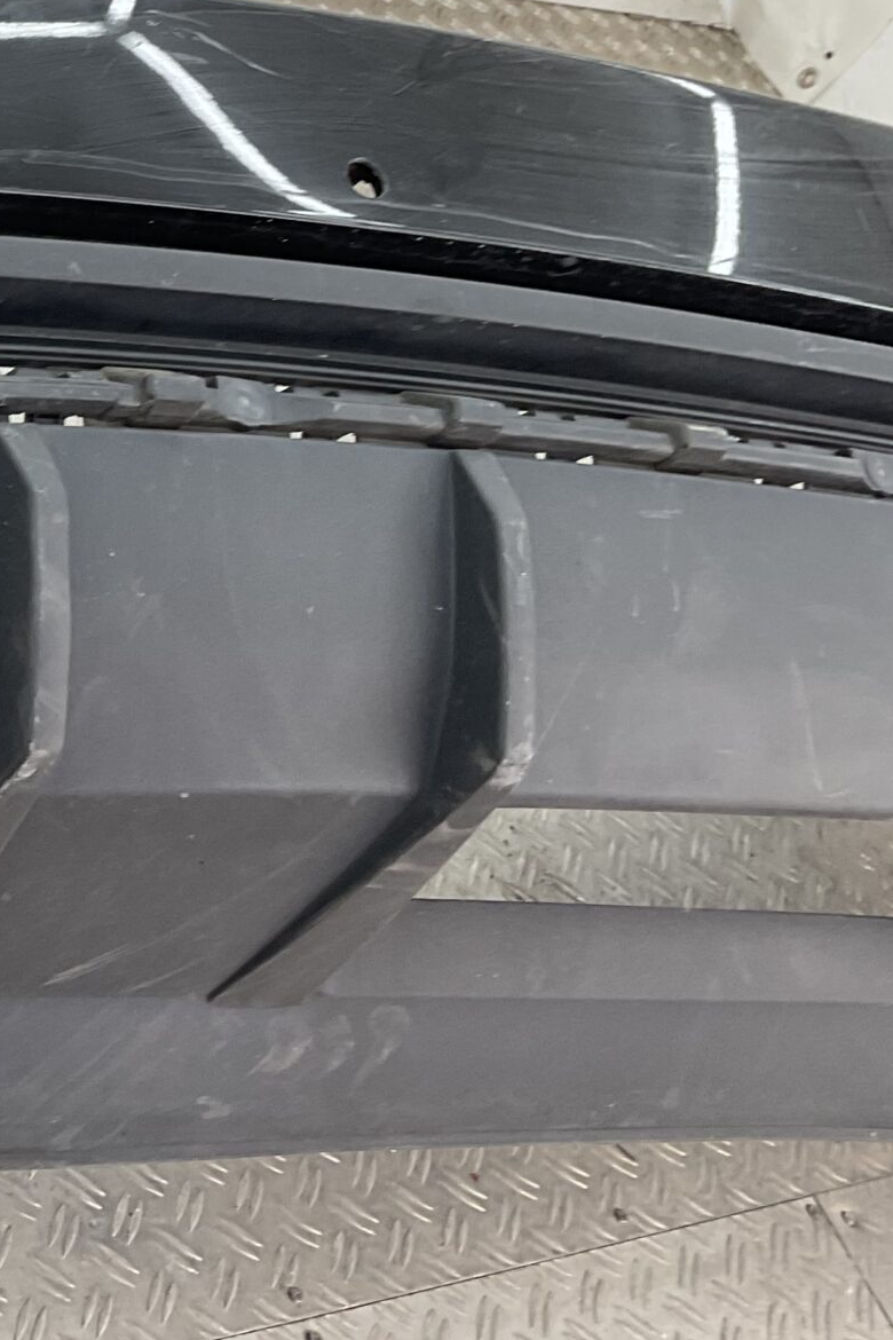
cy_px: 372
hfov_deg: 18.5
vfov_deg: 30.1
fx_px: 2456
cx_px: -395
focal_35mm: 66
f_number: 1.8
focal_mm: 3
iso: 32
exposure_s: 1/100
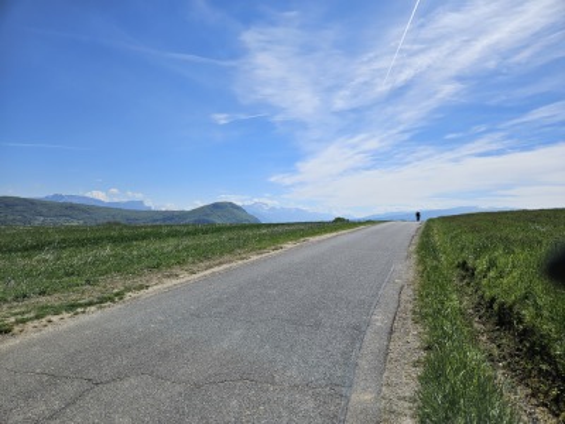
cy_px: 212
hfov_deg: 73.9
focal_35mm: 23
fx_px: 375
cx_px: 282
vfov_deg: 58.9
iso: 25
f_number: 1.8
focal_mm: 5.4
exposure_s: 1/4566
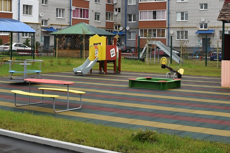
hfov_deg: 30.9
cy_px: 40
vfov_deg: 20.8
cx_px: 97
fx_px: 415
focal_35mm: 65
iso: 640
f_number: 9
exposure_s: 1/400
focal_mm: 35
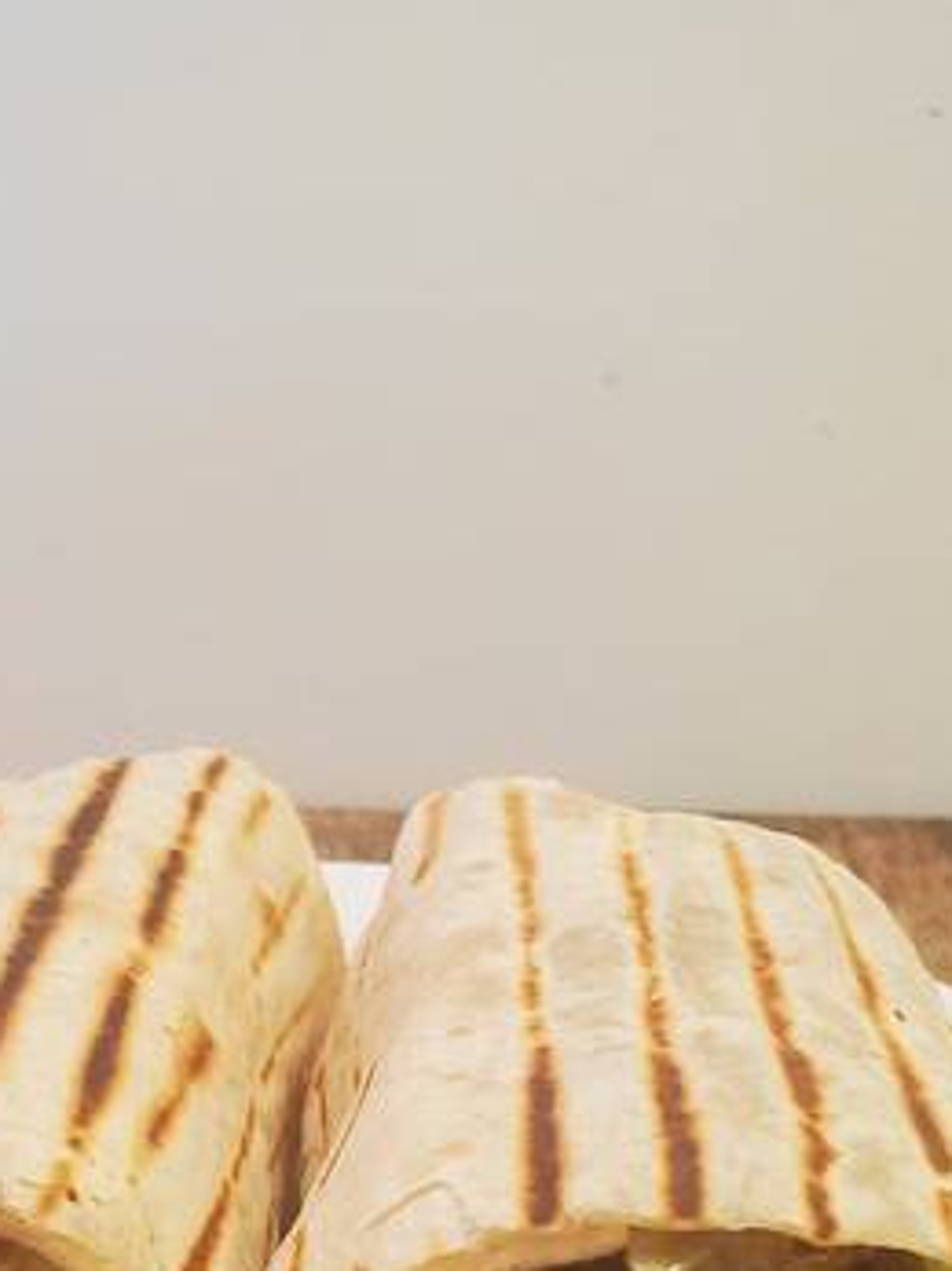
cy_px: 1137
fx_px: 2018
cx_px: 282
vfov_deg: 33.2
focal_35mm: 55
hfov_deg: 26.3
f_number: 2.4
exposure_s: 1/60
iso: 250
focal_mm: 4.3
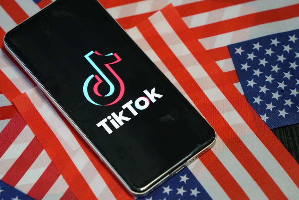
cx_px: 130
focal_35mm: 139
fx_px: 1155
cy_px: 97
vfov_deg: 9.9
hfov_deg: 14.7
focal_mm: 108
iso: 4000
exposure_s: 1/125
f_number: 4.5
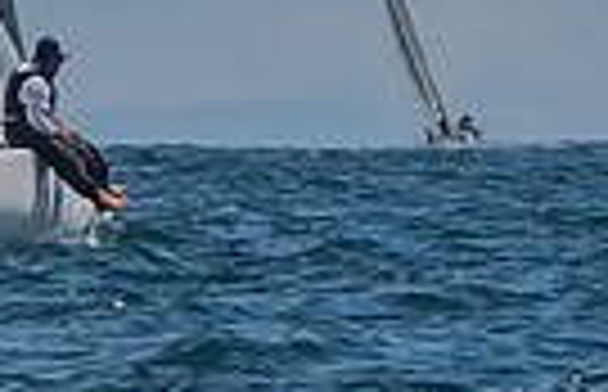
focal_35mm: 1395
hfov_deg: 1.5
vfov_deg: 1.0
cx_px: -569
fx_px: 23319
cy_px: -151
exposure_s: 1/1600
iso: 640
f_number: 14
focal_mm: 185
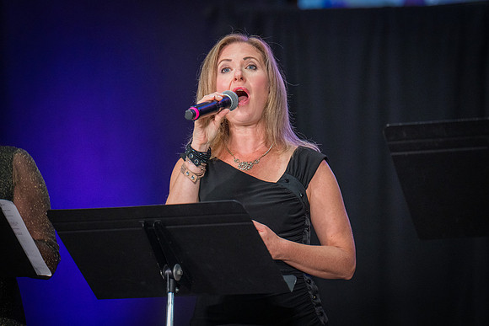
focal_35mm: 262
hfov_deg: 7.8
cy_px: 152
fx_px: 3565
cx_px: 262
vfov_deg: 5.2
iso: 1600
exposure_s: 1/180
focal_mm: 200
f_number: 2.8
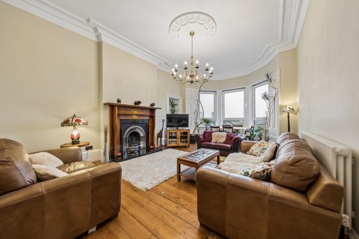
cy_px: 120
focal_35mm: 12
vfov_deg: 90.0
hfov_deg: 112.6
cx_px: 180
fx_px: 120
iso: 400
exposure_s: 1/50
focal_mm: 12
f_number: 3.5
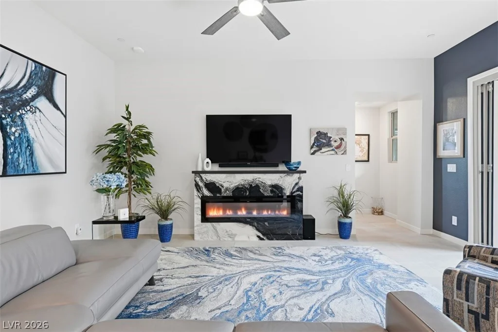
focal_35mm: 18
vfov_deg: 67.4
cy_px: 166
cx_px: 249
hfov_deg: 90.0
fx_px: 249
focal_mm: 18
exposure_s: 1/30
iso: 500
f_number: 9
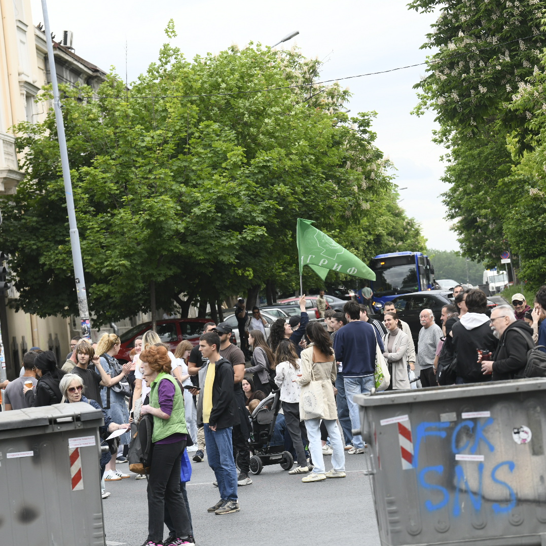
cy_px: 273
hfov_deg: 11.2
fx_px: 2784
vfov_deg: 11.2
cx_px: 277
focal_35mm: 156
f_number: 5.6
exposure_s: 1/1250
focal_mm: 122
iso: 640
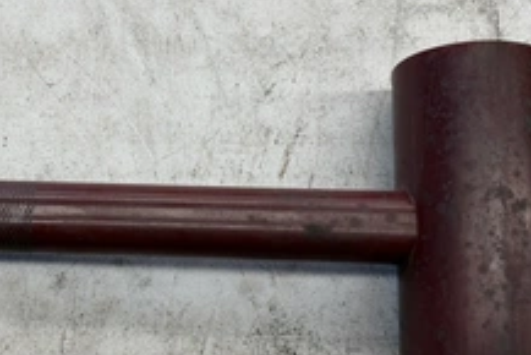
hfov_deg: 41.5
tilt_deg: -79.5
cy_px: 189
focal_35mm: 46
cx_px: 135
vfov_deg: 29.3
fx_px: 679
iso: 160
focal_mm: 6.76
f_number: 1.78
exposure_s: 1/120
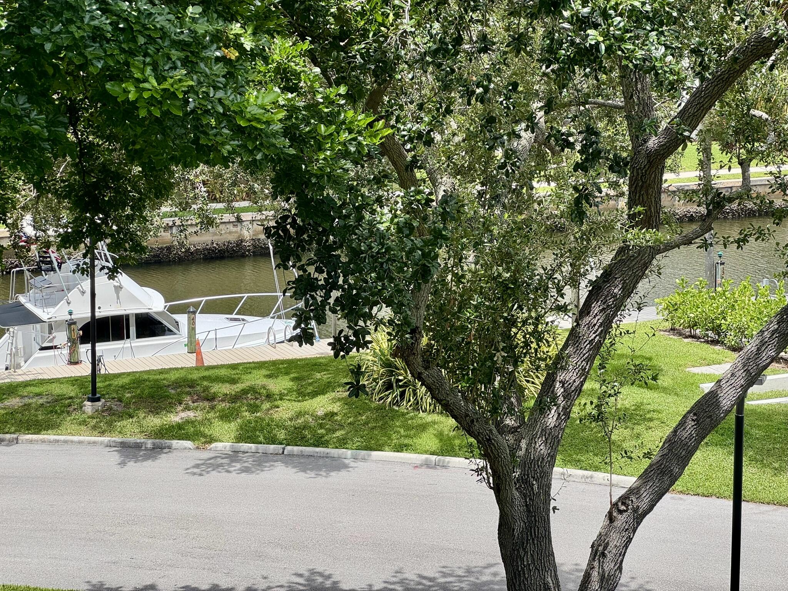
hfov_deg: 25.3
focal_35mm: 77
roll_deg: +0.6
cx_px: 394
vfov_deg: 19.1
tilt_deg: -10.1
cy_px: 296
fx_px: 1753
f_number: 2.8
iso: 25
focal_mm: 9
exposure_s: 1/284
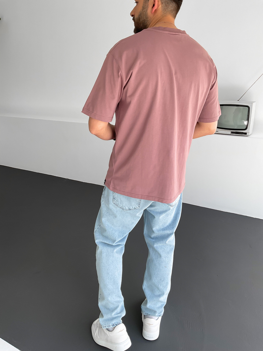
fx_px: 294
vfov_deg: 61.7
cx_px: 132
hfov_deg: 48.2
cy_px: 176
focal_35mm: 29
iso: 16
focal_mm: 3
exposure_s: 1/150
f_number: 1.8
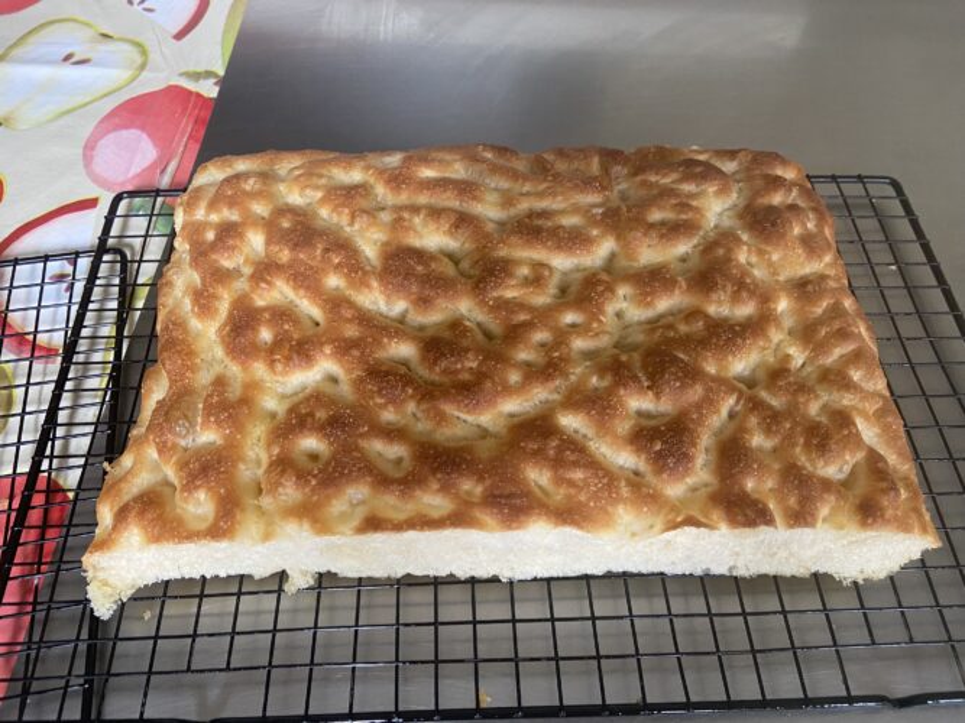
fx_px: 725
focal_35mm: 26
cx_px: 482
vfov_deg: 53.0
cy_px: 362
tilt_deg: -58.8
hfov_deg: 67.3
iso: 160
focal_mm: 4.25
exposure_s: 1/60
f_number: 1.8
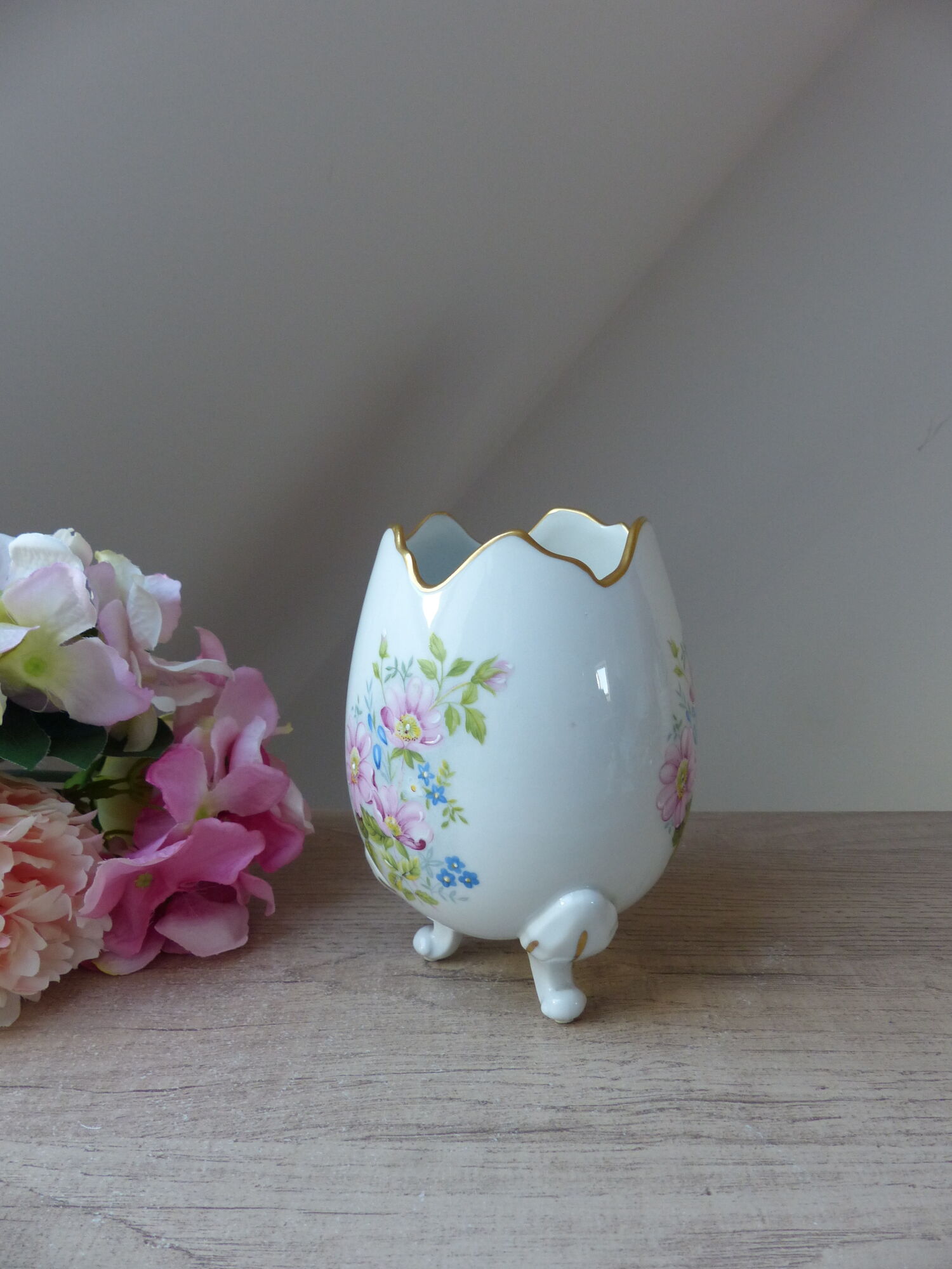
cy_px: 634
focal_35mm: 25
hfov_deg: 54.9
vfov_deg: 69.4
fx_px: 917
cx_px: 476
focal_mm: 4.5
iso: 200
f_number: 2.8
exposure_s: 1/60
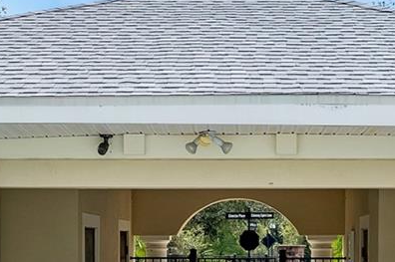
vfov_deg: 14.7
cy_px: 334
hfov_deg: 22.8
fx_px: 975
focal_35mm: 89
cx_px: 257
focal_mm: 8.38
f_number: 2.8
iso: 100
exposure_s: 1/2500
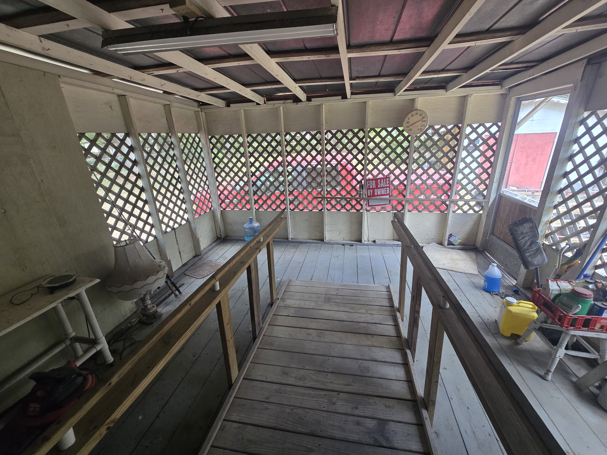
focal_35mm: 13
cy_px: 228
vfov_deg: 89.9
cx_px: 304
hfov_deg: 106.2
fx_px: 228
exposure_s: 1/60
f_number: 2.2
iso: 125
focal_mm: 2.2
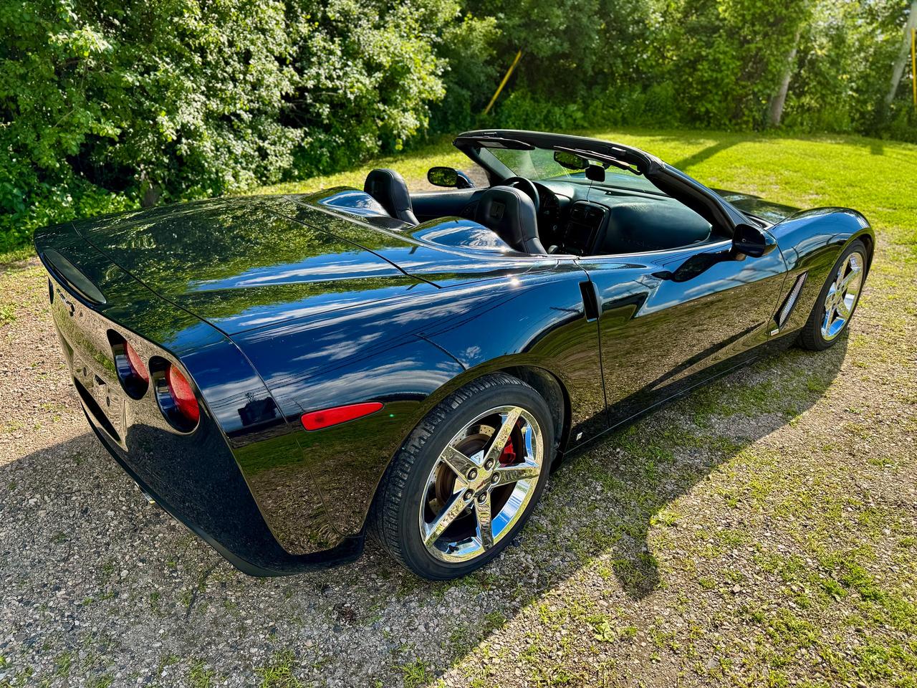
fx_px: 636
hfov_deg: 71.6
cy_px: 344
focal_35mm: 24
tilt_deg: -22.6
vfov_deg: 56.8
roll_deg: -1.7
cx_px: 458
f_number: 1.78
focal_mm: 6.76
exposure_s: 1/1042
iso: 80
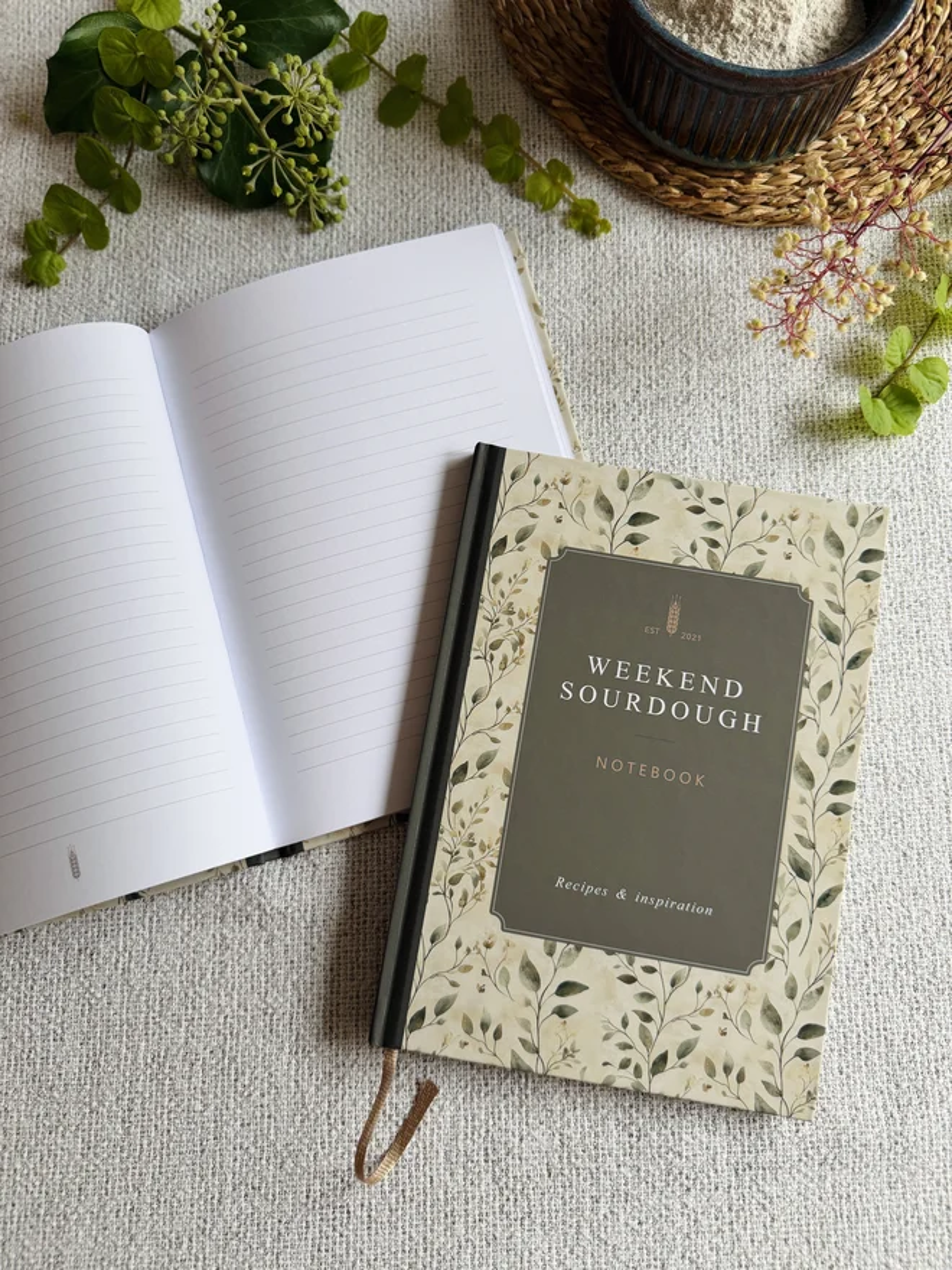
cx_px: 476
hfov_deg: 56.8
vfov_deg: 71.6
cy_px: 635
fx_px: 880
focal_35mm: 24
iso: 100
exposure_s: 1/121
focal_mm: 6.8
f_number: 1.8
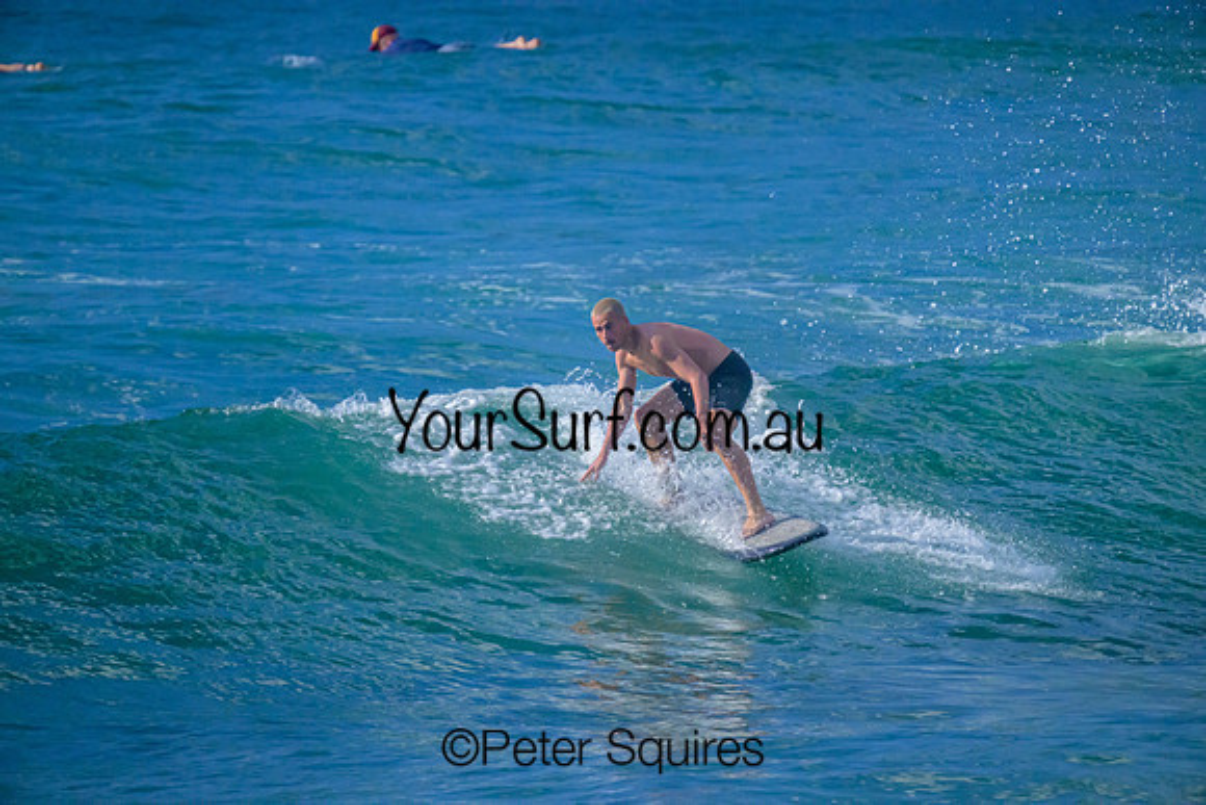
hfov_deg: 3.7
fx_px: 18764
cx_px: 603
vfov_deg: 2.5
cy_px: 402
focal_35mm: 560
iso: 8000
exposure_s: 1/2000
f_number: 8
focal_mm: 560
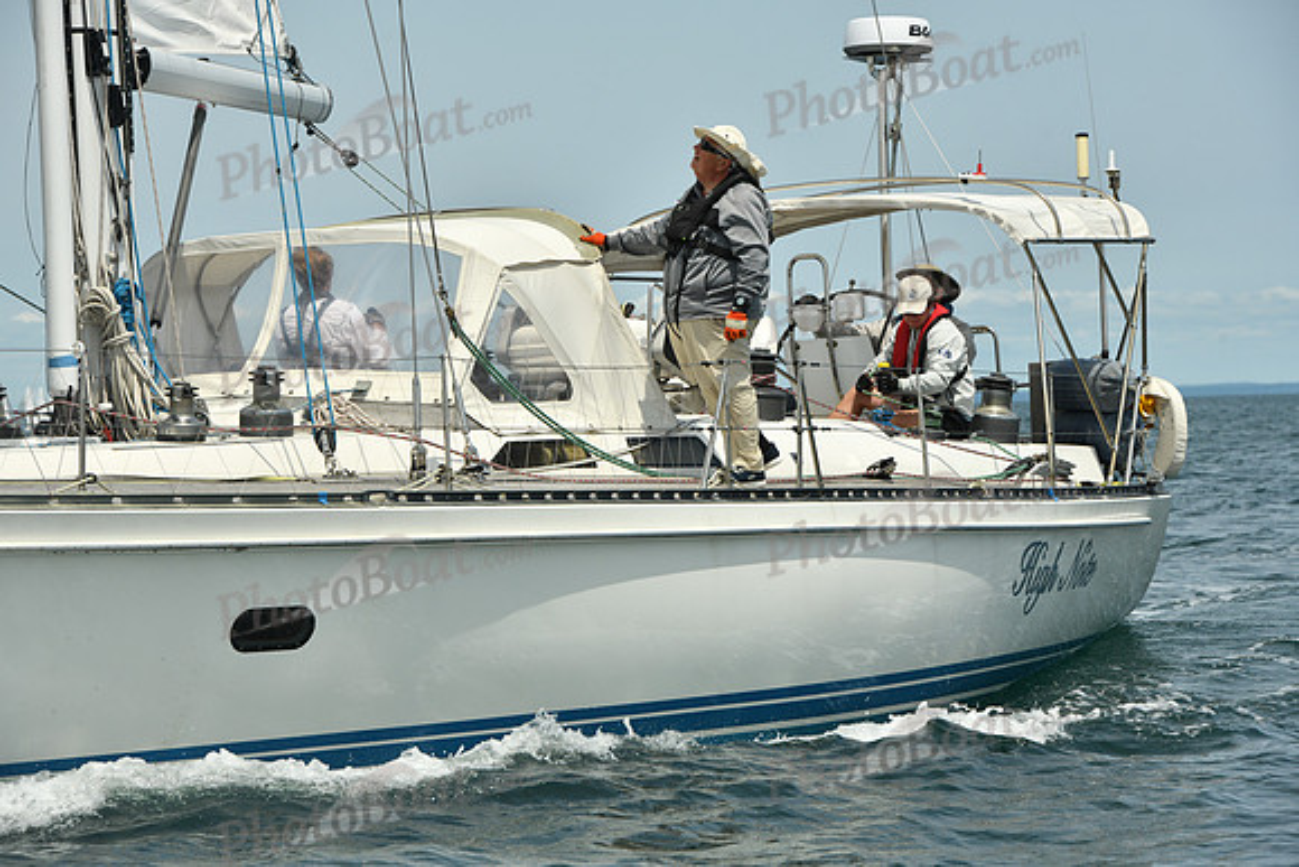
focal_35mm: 160
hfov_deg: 12.8
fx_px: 5774
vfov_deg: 8.6
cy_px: 434
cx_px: 650
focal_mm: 160
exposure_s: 1/1250
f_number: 9
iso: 320
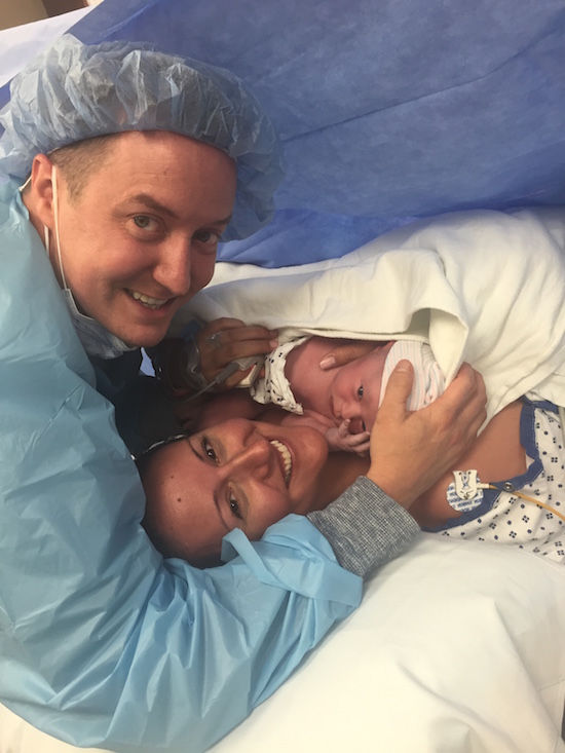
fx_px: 631
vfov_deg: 61.7
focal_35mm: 29
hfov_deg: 48.2
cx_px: 282
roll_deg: +18.3
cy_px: 376
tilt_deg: -25.7
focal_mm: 4.15
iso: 32
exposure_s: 1/30
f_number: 2.2
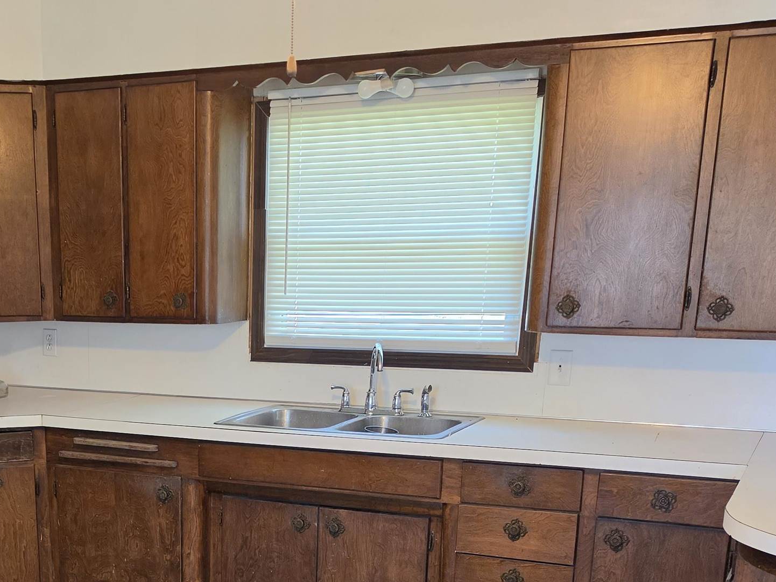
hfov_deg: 37.9
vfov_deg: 27.8
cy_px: 594
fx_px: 1098
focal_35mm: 49
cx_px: 189
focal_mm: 6.5
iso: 250
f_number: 1.4
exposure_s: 1/120
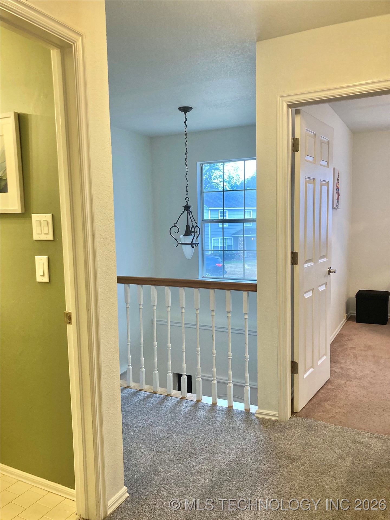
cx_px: 195
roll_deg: +1.0
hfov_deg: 49.7
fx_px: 421
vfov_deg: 63.4
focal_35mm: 28
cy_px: 260
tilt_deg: -5.0
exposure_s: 1/60
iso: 125
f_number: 1.8
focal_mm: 3.99
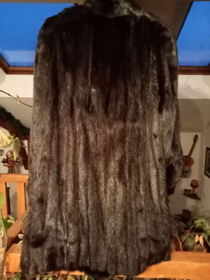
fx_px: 226
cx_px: 105
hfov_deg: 49.8
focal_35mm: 28
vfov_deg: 63.4
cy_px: 140
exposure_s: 1/12.5
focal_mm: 3.46
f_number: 2.2
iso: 6490
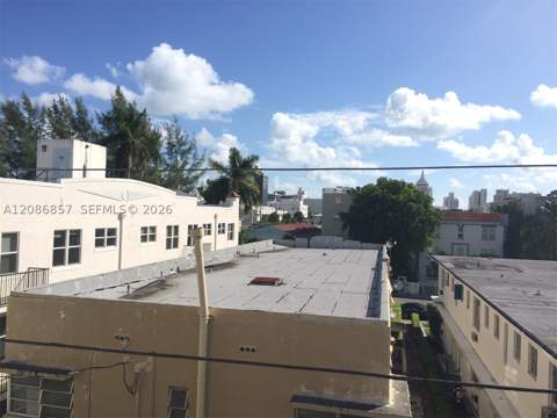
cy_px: 209
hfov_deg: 61.7
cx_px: 278
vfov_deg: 48.2
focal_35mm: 29
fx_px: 467
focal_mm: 4.15
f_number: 2.2
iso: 32
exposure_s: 1/2083
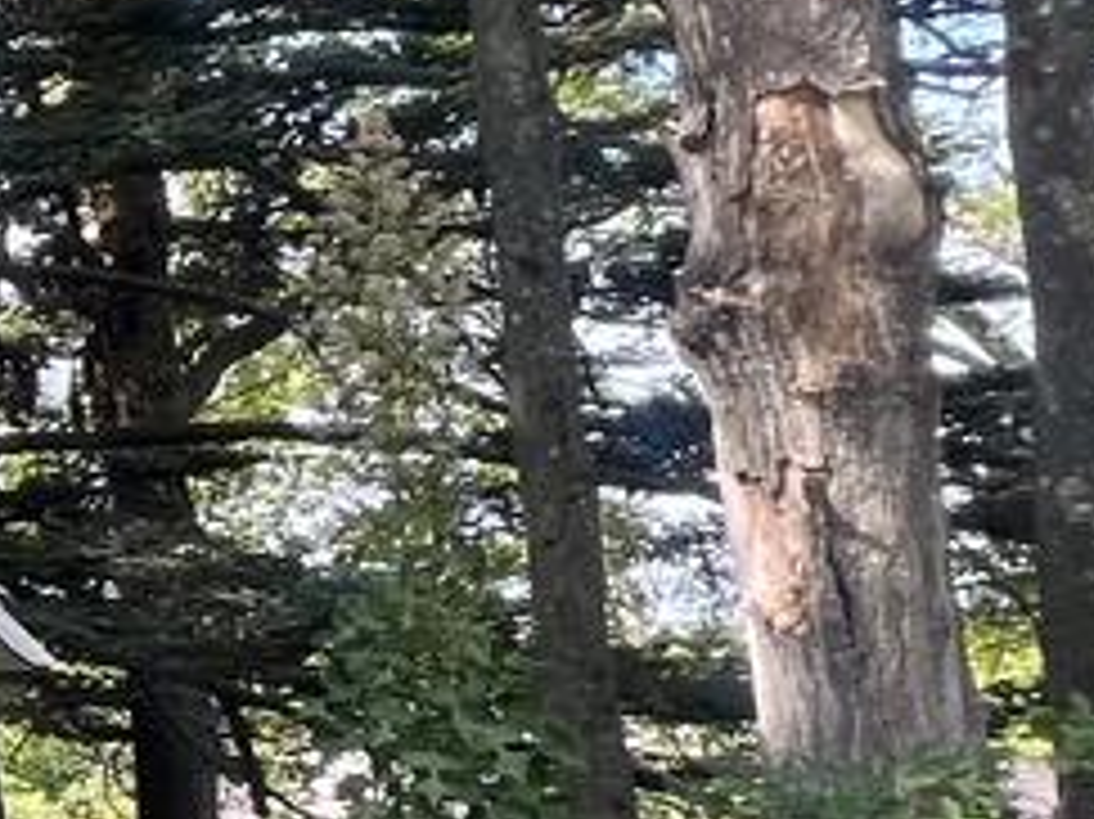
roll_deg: +0.9
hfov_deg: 14.1
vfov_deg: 18.9
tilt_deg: +0.6
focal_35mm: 77
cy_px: 702
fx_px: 2432
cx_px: -1684
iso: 32
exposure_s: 1/158
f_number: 1.8
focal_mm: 1.57
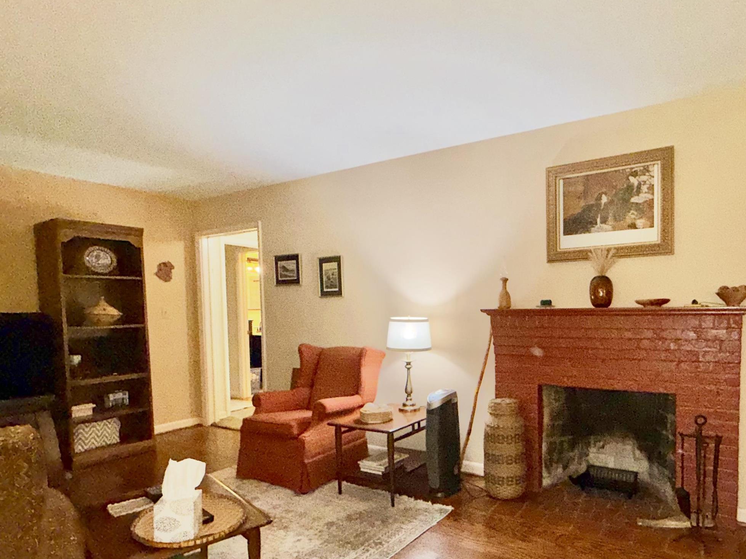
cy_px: 332
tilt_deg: -2.6
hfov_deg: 75.0
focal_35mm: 22
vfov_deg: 60.6
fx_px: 474
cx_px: 470
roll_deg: +0.6
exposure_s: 1/108
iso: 80
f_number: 2.2
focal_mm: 2.22
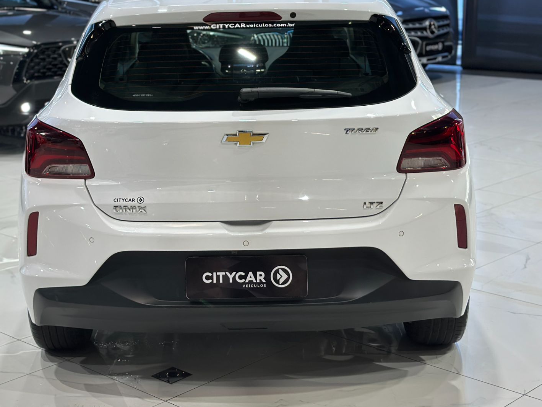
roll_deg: +0.7
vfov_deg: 22.6
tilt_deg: -12.5
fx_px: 1018
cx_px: 233
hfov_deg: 29.8
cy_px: 167
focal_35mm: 65
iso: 125
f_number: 1.78
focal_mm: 6.86
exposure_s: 1/120
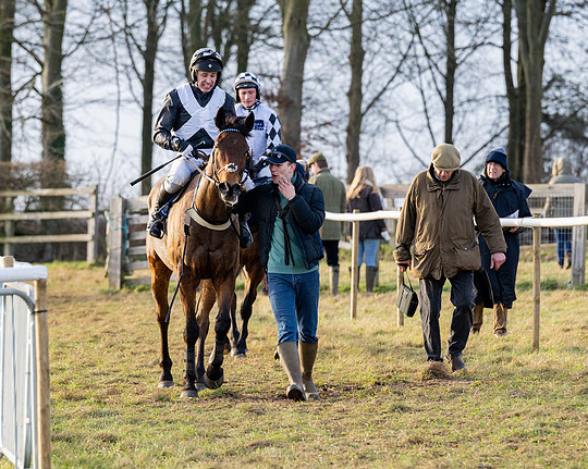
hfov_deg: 6.7
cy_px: 186
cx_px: 249
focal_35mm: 287
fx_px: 4990
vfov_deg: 5.4
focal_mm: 200
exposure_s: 1/1000
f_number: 5
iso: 800
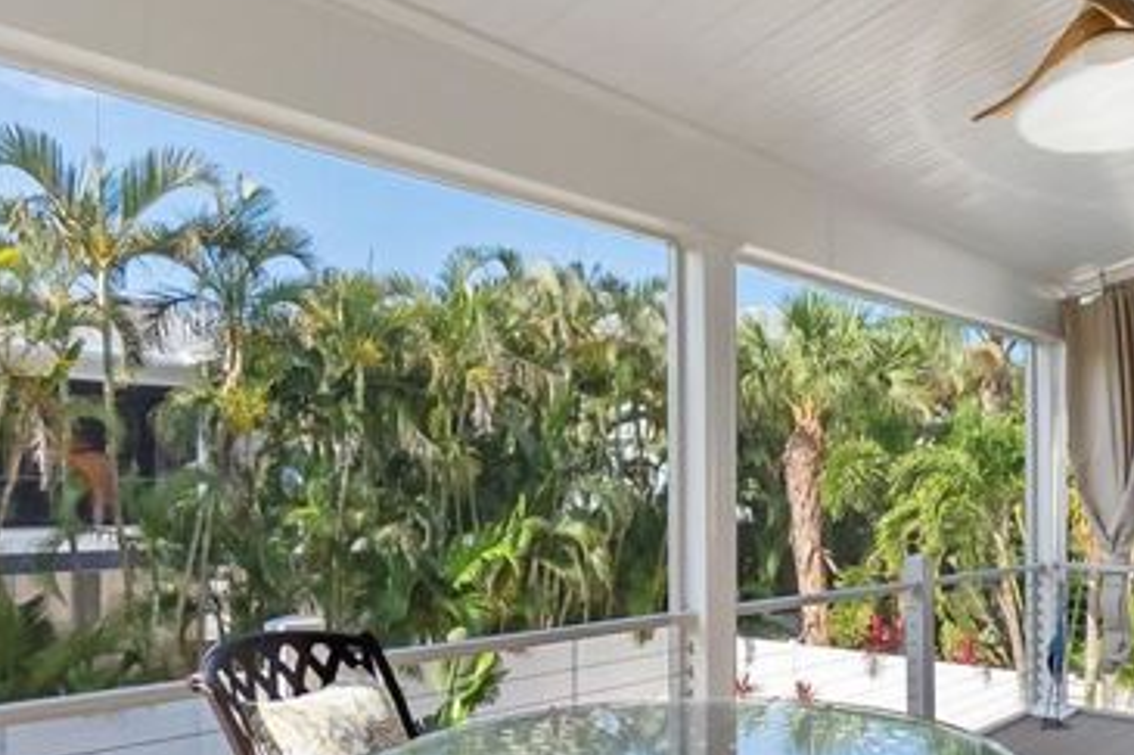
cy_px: 550
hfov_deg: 61.0
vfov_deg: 43.7
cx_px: 816
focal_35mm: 29
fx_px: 913
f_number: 4
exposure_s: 1/4000
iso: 1600
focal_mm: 10
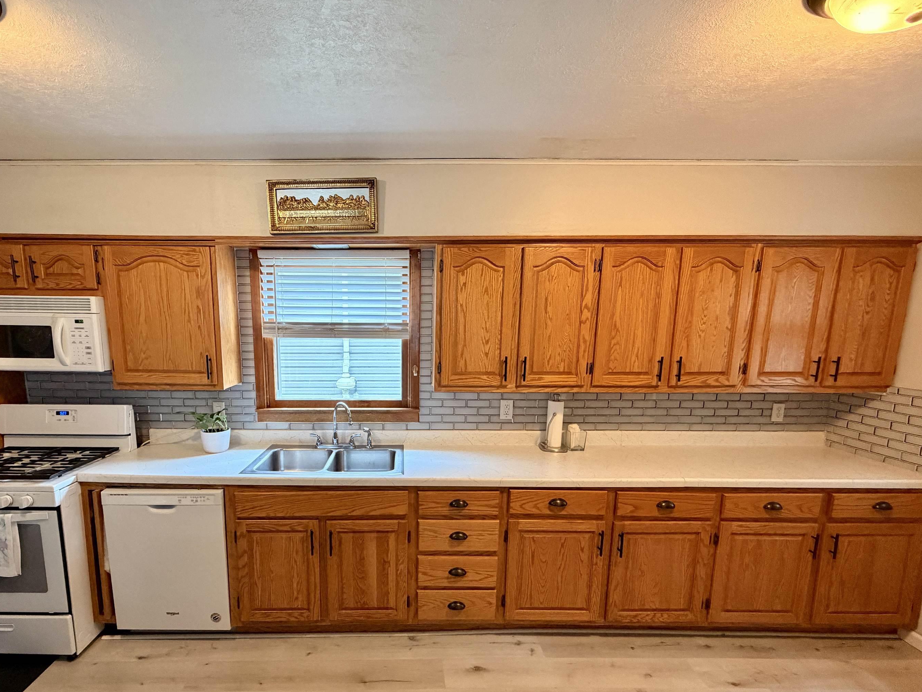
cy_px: 388
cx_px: 403
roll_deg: -0.4
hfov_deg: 94.0
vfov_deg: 77.8
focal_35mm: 16
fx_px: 426
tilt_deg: -9.5
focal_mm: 2.22
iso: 400
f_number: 2.2
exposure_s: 1/60
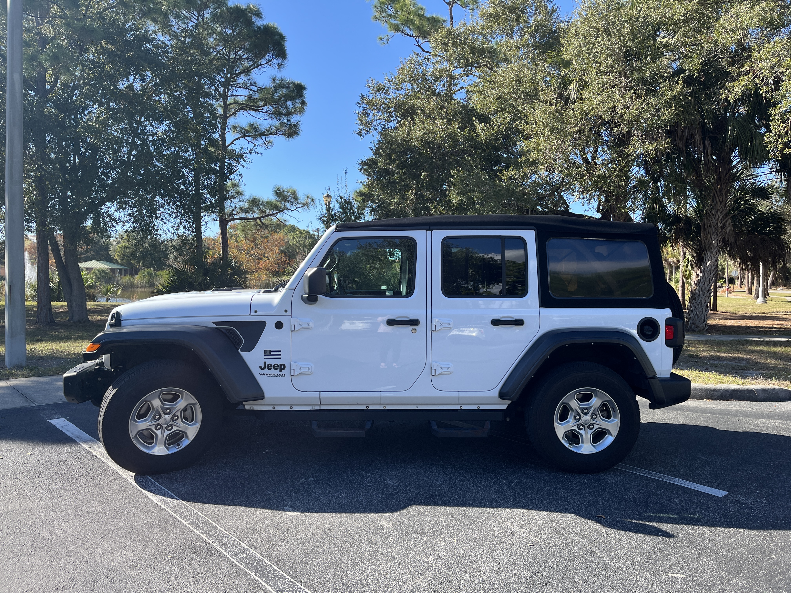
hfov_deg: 67.3
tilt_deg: -1.5
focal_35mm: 26
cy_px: 296
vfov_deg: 53.1
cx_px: 396
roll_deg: -0.3
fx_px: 594
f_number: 1.6
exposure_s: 1/1129
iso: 50
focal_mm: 5.1
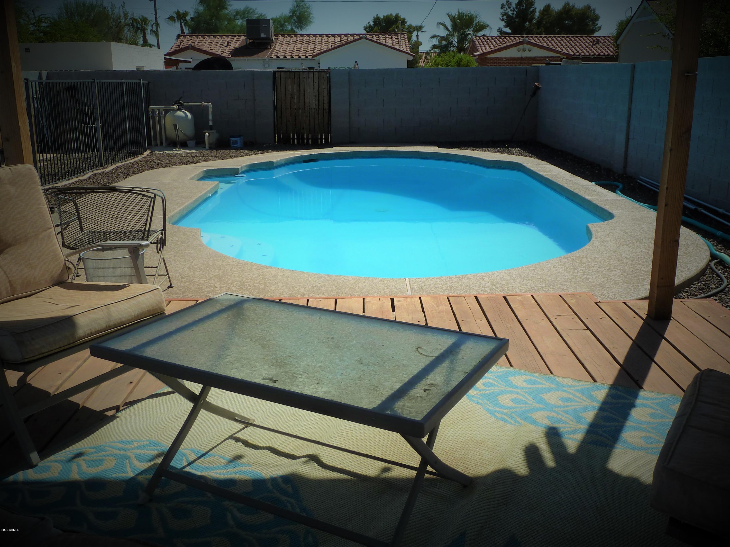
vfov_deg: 44.2
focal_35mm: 32
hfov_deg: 56.8
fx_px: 675
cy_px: 274
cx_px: 365
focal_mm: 5.3
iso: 80
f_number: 5.6
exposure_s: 1/500
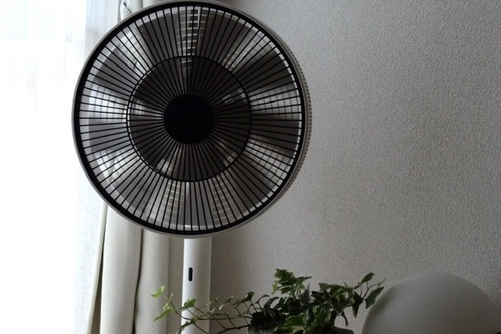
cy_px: 306
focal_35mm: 110
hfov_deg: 18.6
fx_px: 1530
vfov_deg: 12.3
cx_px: 208
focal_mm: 39
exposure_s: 1/170
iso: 800
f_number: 3.6
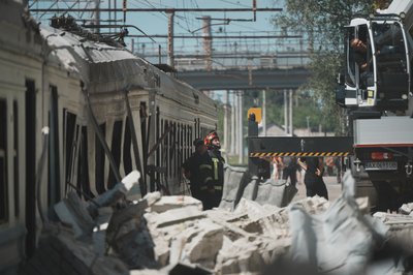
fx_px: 3439
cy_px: 138
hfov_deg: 6.9
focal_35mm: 300
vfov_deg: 4.6
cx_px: 206
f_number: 5.6
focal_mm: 300
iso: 100
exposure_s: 1/1250
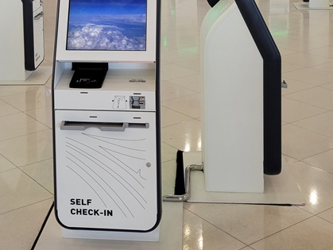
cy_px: -33
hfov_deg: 31.1
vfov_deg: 22.2
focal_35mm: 62
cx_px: 129
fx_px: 597
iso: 125
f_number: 1.8
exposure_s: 1/120
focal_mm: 5.4
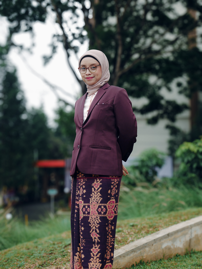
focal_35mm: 64
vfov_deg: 30.3
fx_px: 498
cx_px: 101
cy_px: 134
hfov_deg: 22.9
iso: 200
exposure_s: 1/200
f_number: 5.6
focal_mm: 32
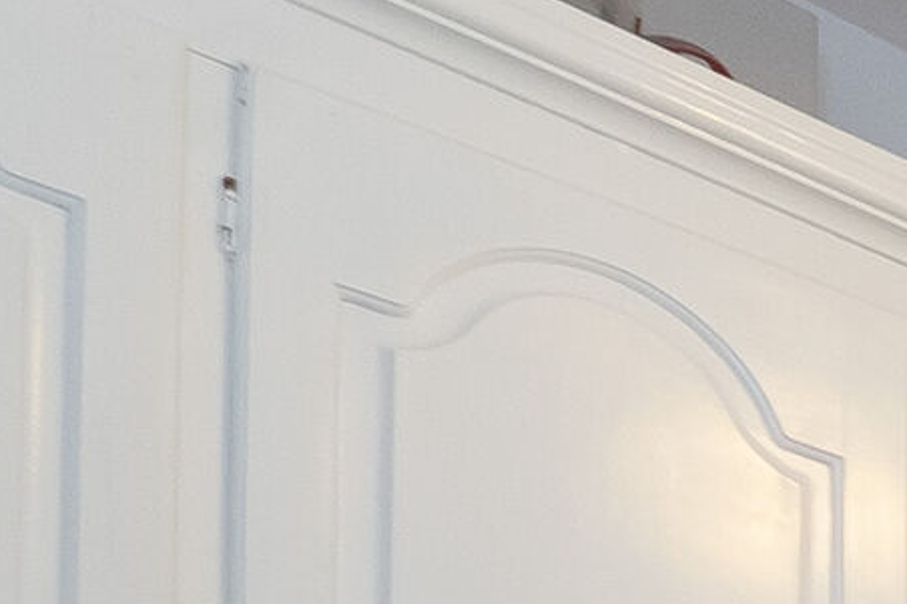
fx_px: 2342
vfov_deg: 11.6
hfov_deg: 13.6
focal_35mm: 93
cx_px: 2320
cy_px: 1530
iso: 560
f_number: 4
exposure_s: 1/60
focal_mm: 10
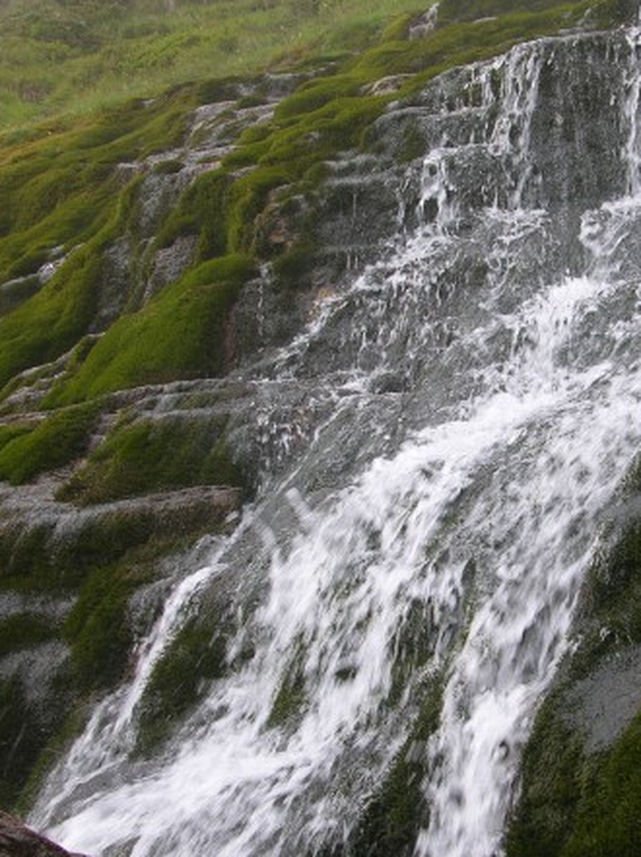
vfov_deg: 31.7
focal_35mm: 61
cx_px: 530
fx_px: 1508
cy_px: 464
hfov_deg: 23.6
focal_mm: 8.9
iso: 50
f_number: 4
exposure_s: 1/79.7
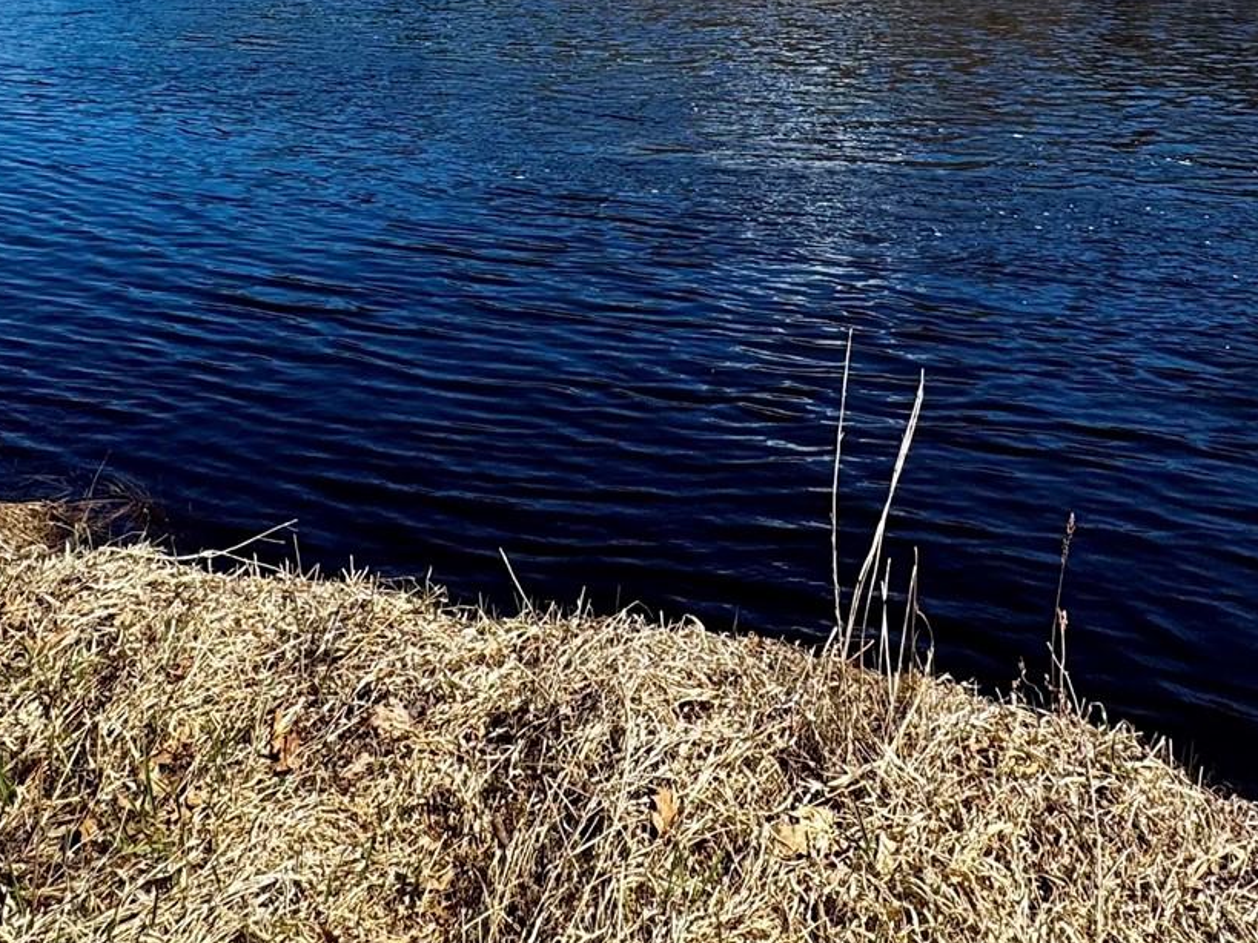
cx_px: 668
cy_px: -106
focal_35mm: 35
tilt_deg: -0.2
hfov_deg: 52.6
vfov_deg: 34.8
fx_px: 1272
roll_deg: -0.5
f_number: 2.2
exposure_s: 1/1126
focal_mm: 2.22
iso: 40
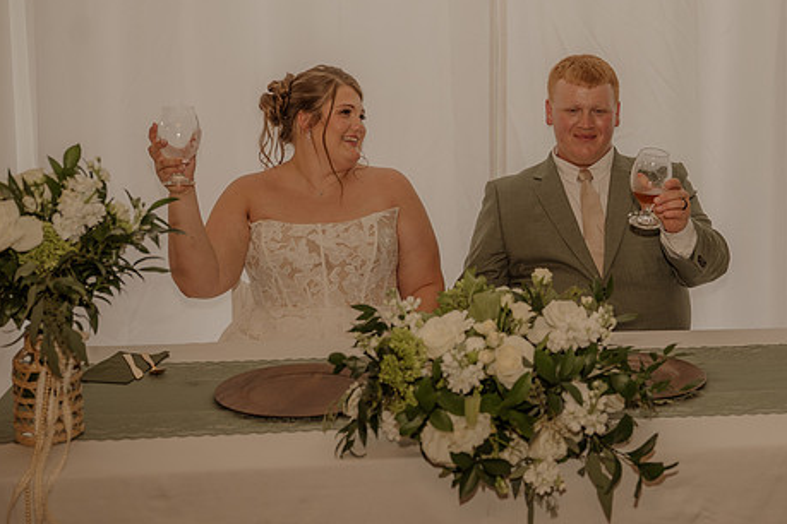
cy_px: 165
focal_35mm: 61
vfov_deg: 22.2
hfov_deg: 32.4
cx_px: 568
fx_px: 1333
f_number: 3.2
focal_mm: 37
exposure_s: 1/160
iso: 500
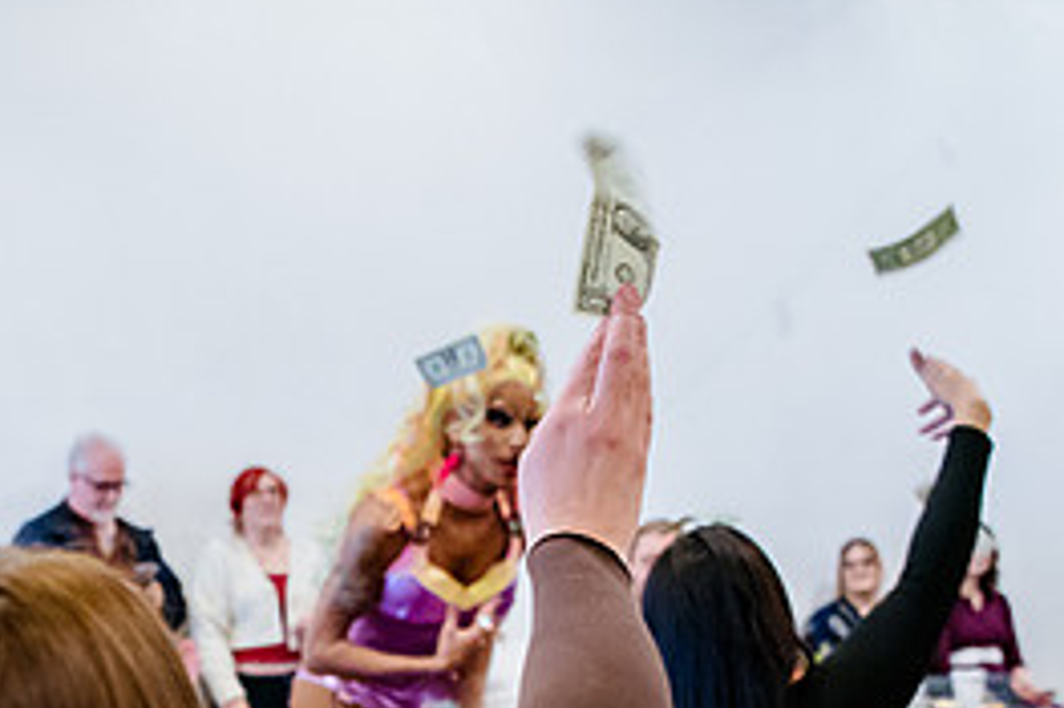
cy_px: 659
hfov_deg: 36.9
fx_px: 1565
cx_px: 299
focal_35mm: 53
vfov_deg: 24.6
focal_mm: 24
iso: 6400
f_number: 2.8
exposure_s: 1/80
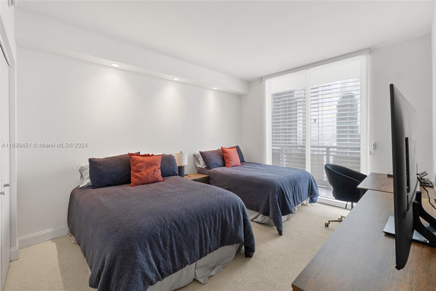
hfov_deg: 100.4
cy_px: 146
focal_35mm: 15
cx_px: 218
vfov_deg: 77.3
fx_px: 182
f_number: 9
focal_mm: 10
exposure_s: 1/6
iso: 500
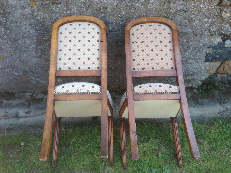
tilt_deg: -47.6
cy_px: 86
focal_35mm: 33
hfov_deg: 55.4
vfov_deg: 42.9
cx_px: 116
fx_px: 220
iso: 50
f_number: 2.4
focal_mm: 4.12
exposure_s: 1/201
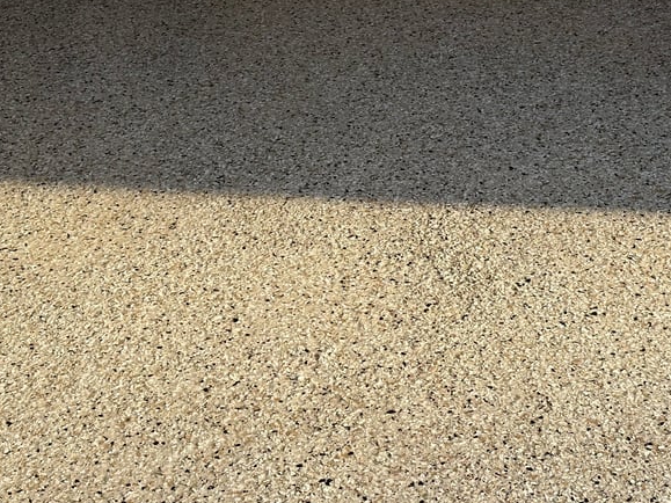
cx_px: 327
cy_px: 268
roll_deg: +5.5
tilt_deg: -32.5
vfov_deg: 21.3
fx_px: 1337
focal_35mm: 69
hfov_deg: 28.2
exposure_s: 1/946
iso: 32
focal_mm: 5.96
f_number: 1.6
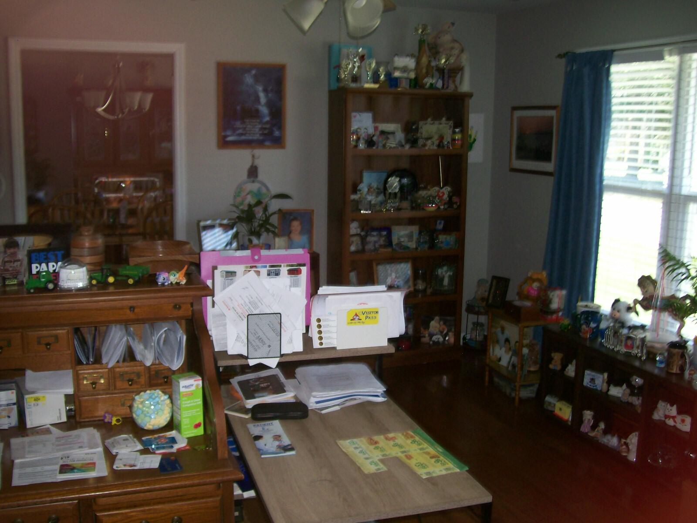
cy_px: 262
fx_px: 725
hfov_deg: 51.4
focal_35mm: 36
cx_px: 348
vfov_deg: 39.7
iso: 80
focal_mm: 6
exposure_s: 1/64
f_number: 2.7
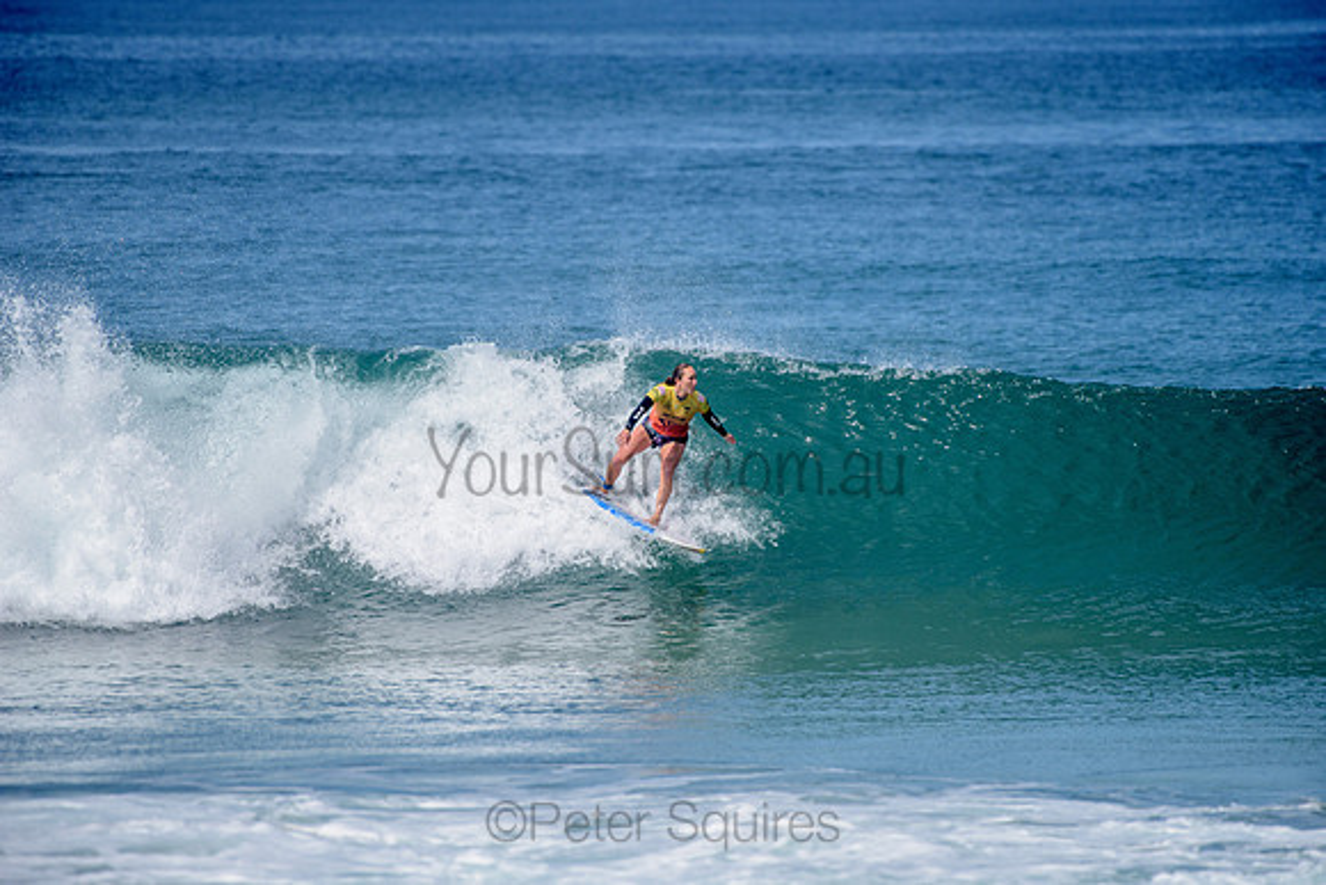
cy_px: 442
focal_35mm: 500
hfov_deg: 4.1
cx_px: 663
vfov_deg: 2.8
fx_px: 18420
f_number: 6.3
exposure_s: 1/2500
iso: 250
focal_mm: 500
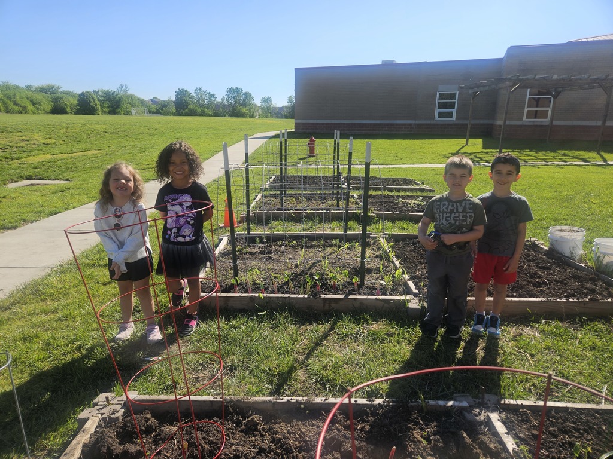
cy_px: 230
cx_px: 306
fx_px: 407
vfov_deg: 58.9
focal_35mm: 23
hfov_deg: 73.9
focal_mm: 5.4
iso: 25
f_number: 1.8
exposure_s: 1/1347
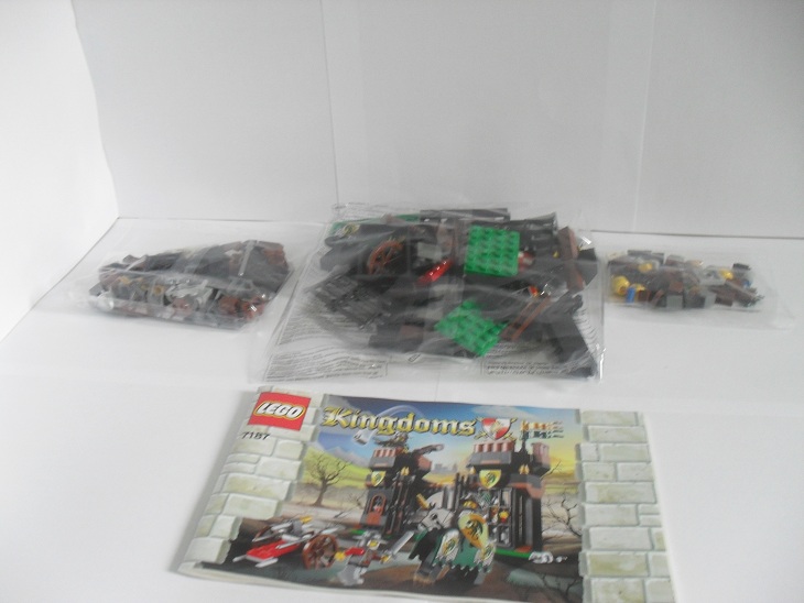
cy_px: 302
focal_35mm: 35
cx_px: 402
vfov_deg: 40.7
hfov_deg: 52.6
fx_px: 813
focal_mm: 6.3
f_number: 3.2
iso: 200
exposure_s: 1/8
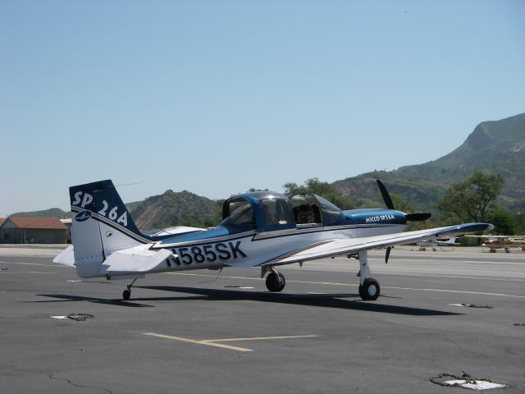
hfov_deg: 30.7
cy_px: 197
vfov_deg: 23.3
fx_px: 955
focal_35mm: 63
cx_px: 262
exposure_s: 1/250
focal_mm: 10.5
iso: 64
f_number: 7.4
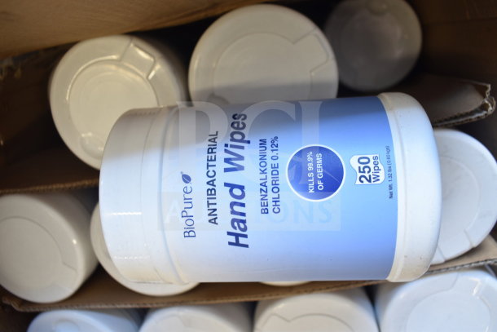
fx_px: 414
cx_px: 248
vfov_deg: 43.6
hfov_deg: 61.9
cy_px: 166
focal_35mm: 30
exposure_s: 1/30
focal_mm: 20
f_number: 3.5
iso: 280
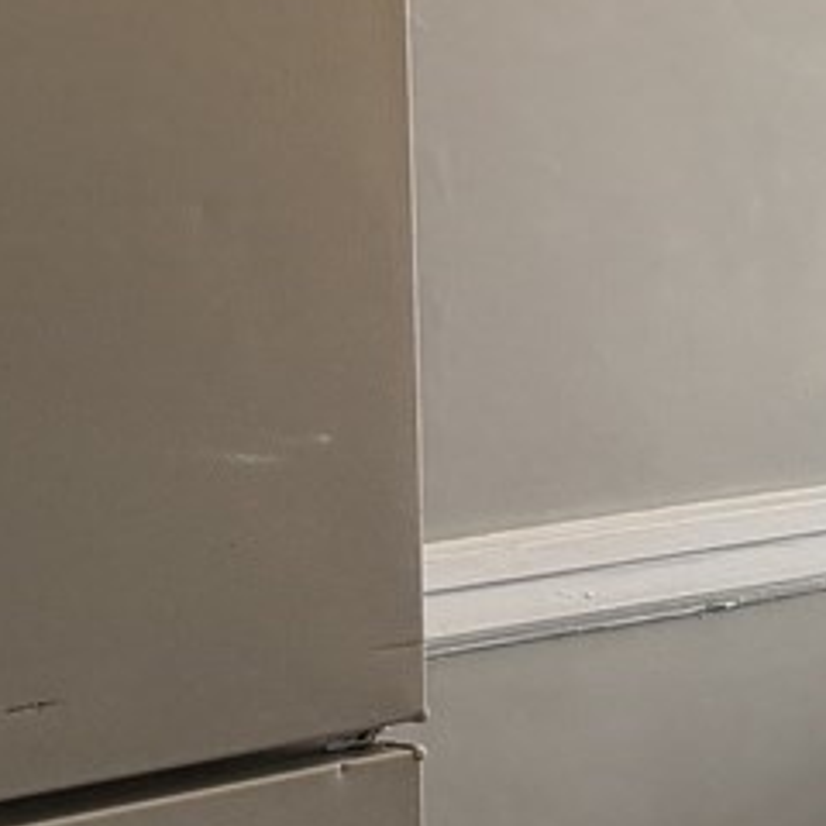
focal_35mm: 136
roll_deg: -0.3
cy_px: 344
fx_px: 3672
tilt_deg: -4.5
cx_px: 1415
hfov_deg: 12.0
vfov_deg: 12.8
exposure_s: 1/120
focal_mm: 6.76
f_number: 1.78
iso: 125
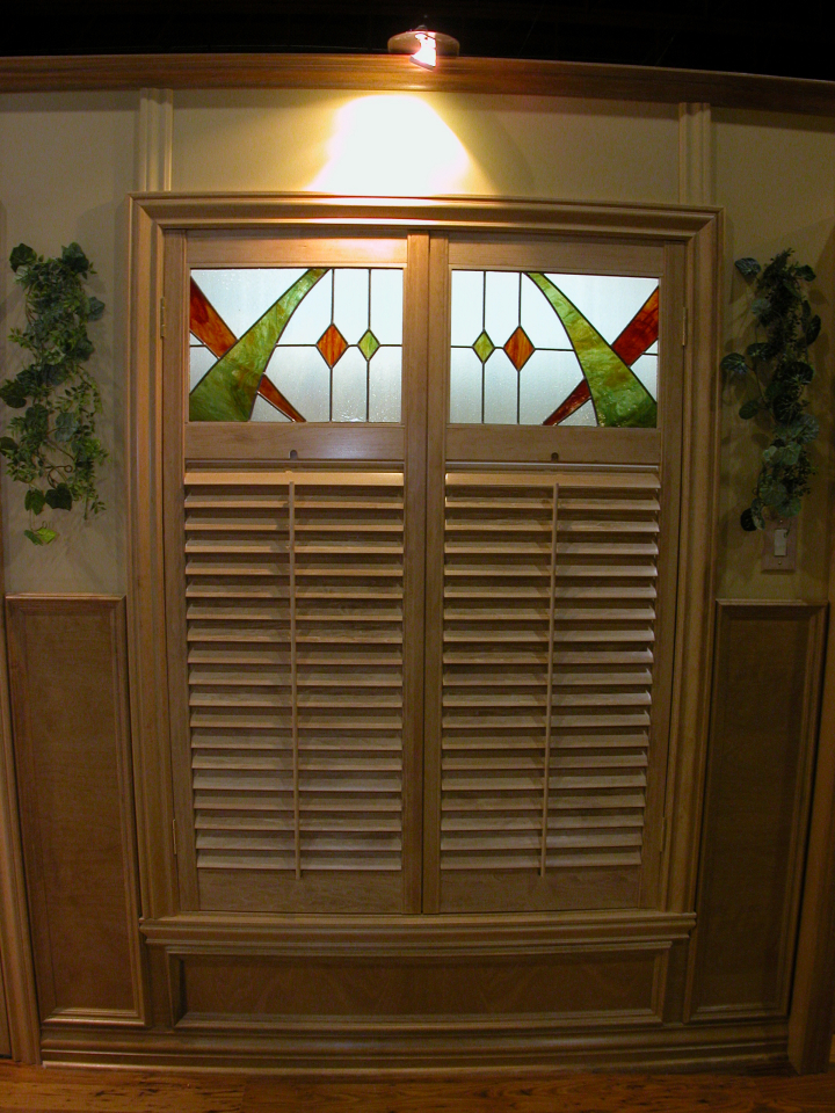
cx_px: 418
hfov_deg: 40.7
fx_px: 1126
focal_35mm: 35
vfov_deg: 52.6
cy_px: 556
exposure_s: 1/30
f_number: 3.2
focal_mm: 8.9
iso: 200
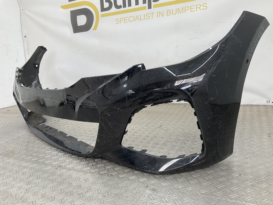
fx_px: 229
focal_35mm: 29
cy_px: 102
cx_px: 136
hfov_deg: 61.7
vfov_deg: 48.2
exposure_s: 1/115
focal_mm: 3
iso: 16
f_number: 1.8
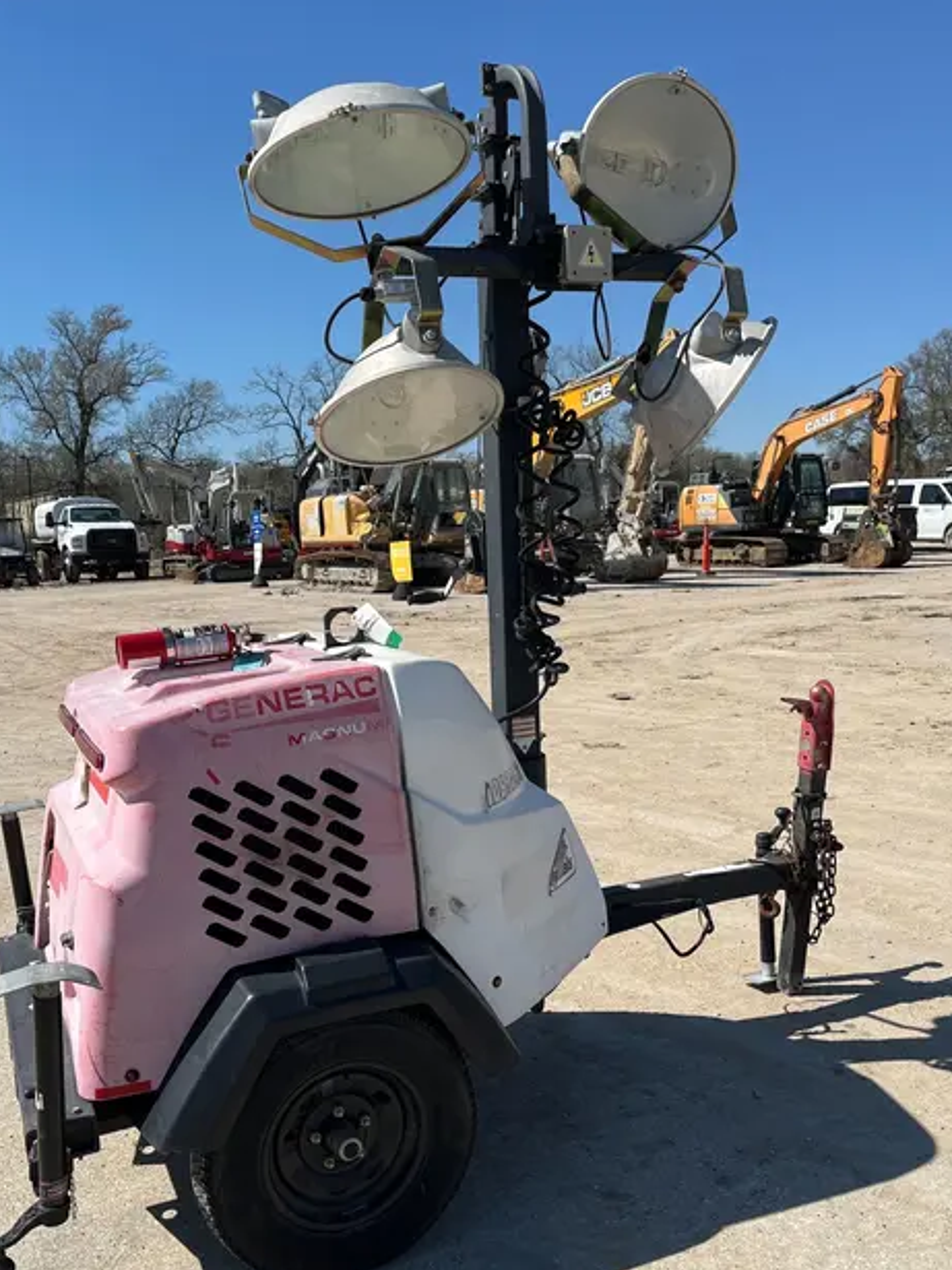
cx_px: 477
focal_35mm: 31
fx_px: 1137
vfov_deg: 58.3
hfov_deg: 45.4
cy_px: 680
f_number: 1.6
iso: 50
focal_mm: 5.1
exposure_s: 1/4651
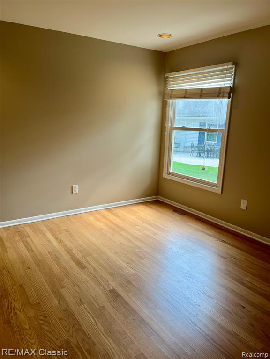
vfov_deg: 67.3
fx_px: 270
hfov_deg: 53.1
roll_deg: -1.1
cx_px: 135
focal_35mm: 26
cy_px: 180
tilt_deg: -13.9
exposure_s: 1/120
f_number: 1.6
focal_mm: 5.1
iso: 40
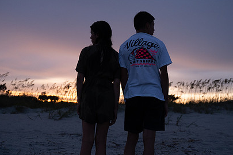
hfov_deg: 47.4
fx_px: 265
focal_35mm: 41
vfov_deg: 32.6
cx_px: 116
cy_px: 71
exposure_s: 1/500
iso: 2000
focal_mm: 28
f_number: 2.8
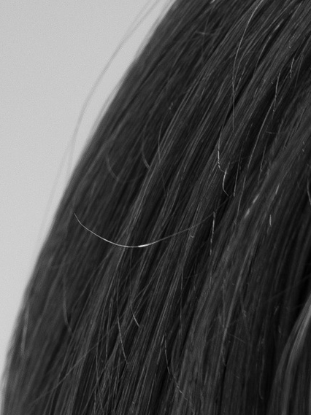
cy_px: 931
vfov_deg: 4.0
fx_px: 5840
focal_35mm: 487
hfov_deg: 3.0
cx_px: 746
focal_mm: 75
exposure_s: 1/160
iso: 100
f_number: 7.1
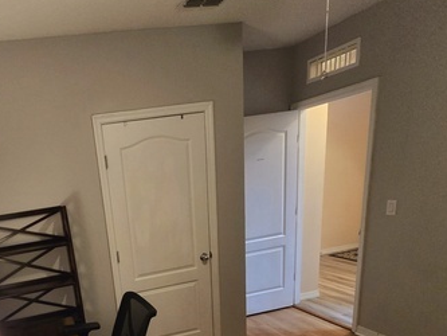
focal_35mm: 26
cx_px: 95
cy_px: 296
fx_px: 336
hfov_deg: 62.1
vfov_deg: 48.2
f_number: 2.2
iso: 800
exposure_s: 1/60
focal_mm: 2.2
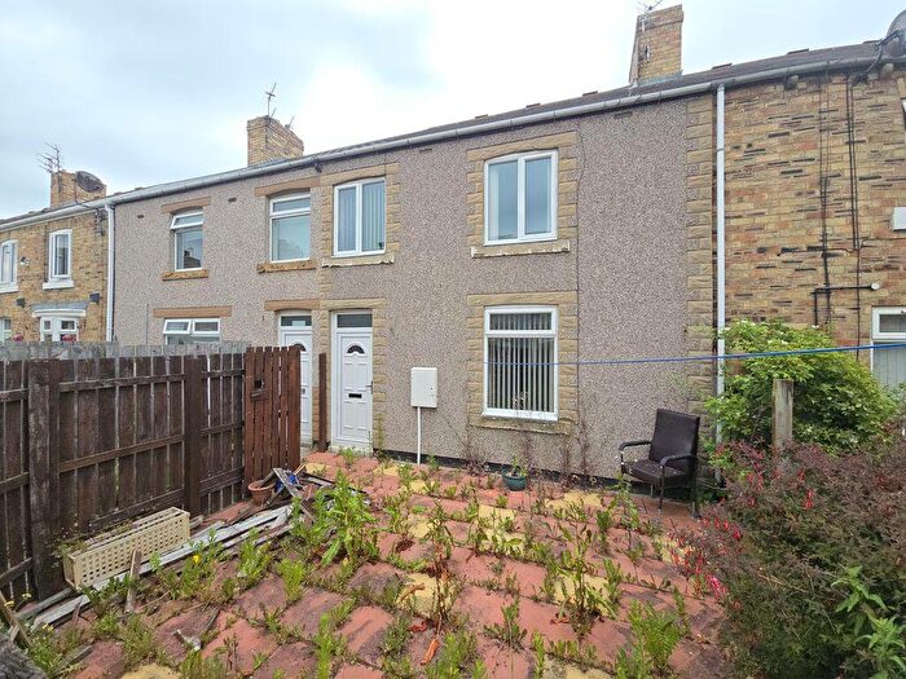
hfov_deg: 106.2
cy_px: 340
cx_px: 453
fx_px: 340
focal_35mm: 13
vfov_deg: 89.9
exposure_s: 1/652
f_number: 2.2
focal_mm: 2.2
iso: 50
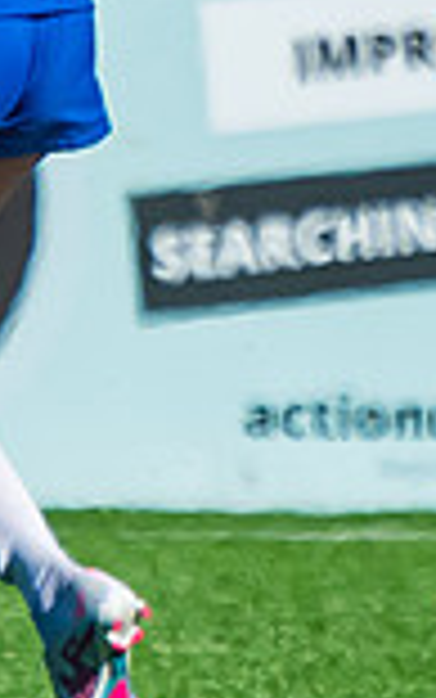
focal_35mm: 2266
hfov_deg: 0.6
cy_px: 410
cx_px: 84
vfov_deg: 0.9
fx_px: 43041
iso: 400
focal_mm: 280
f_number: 4
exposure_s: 1/8000
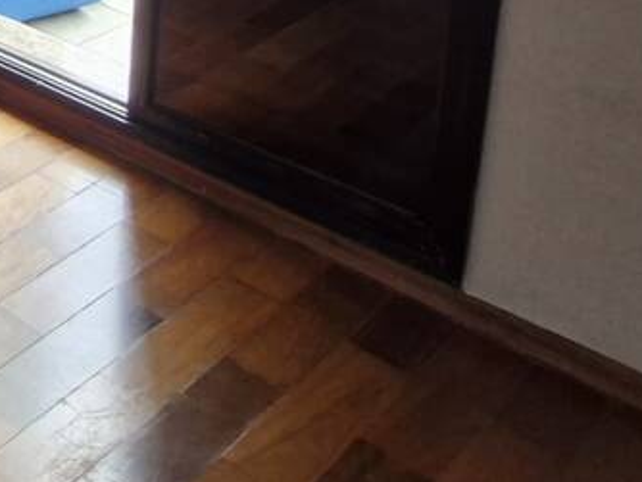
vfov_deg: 20.8
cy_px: -301
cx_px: -348
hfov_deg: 25.1
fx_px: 1039
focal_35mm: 56
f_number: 2.2
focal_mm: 1.74
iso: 50
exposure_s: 1/60
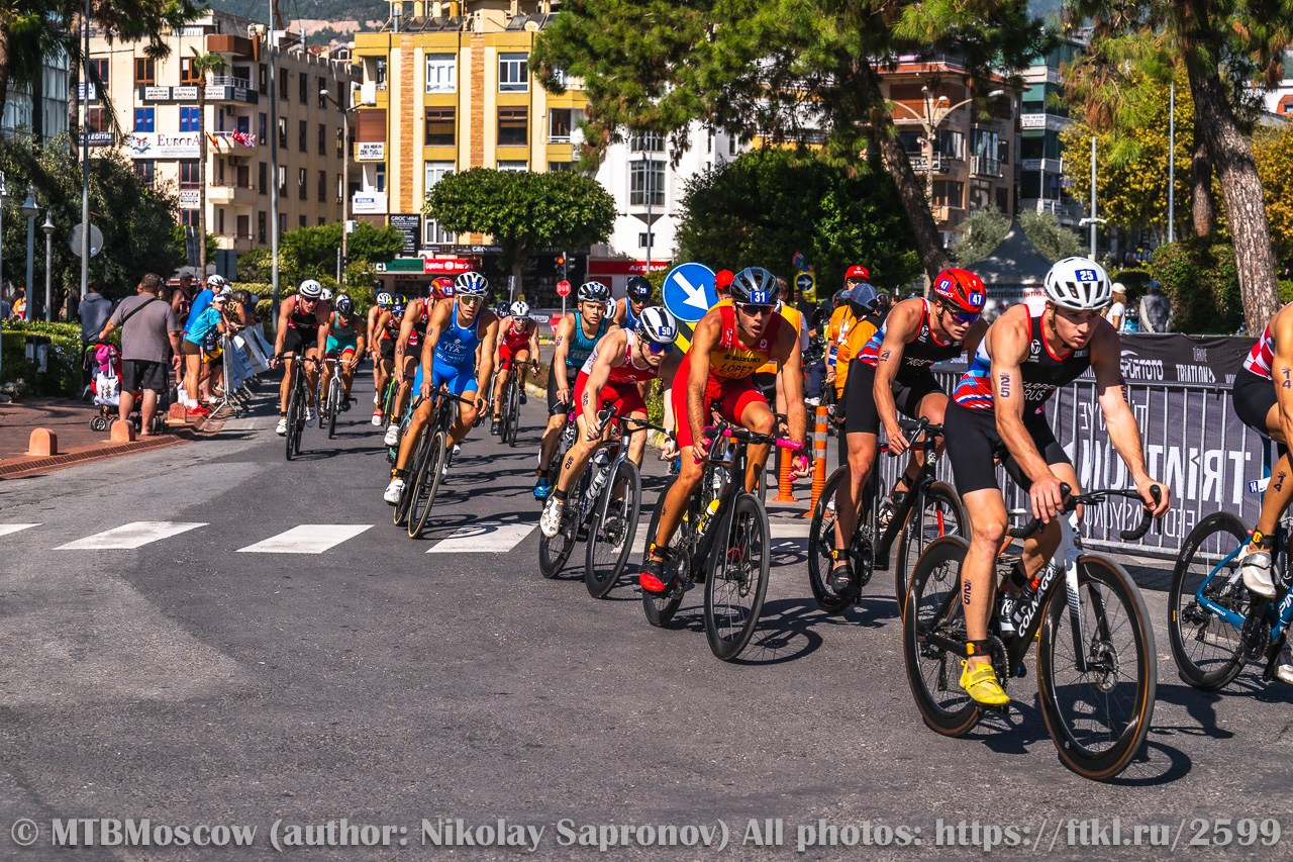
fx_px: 2621
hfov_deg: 27.7
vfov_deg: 18.7
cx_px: 646
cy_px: 431
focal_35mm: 73
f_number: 7.1
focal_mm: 73
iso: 250
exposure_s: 1/2000
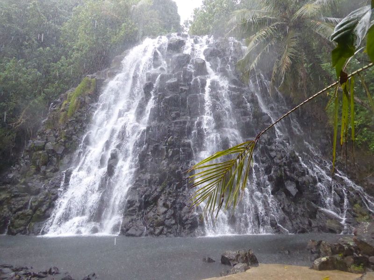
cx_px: 187
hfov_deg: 56.8
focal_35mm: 32
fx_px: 346
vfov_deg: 44.2
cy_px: 140
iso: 1000
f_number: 3.5
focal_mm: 5.4
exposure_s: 1/250
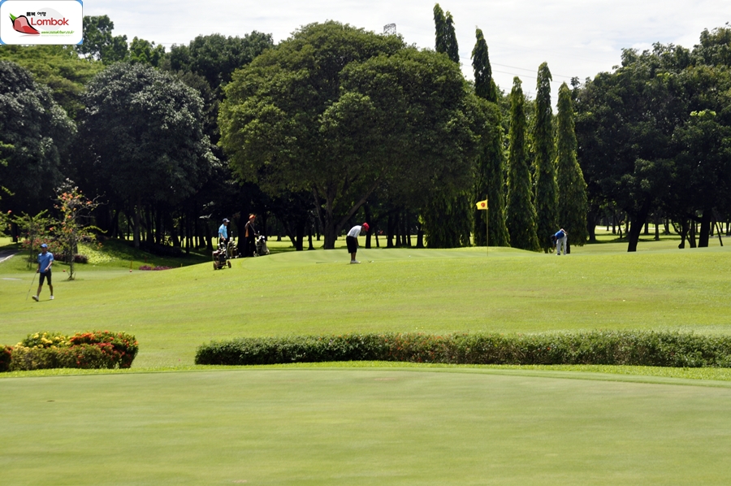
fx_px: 1825
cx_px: 366
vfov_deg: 15.2
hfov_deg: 22.6
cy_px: 243
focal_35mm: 90
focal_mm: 60
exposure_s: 1/320
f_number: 10
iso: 200
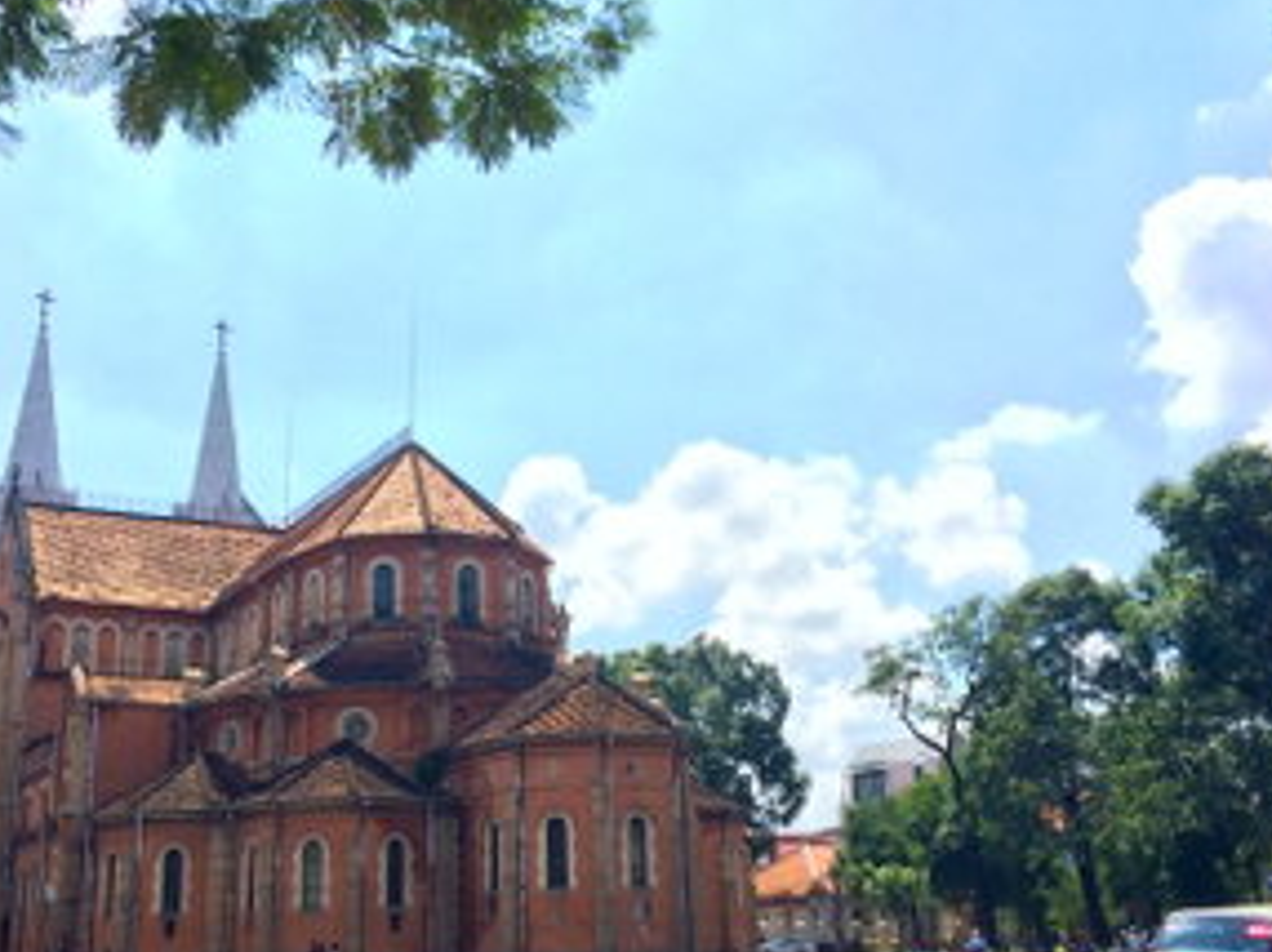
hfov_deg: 44.6
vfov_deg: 34.3
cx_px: 520
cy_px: 525
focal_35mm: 42
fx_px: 1542
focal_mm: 4.12
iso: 32
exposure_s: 1/1580
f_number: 2.2
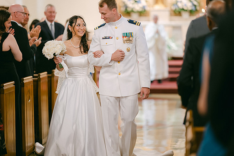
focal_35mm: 109
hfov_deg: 18.8
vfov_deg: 12.6
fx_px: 706
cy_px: 78
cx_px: 117
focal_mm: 105
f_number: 1.4
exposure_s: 1/125
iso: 640
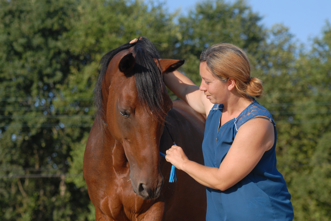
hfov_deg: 16.1
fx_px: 1174
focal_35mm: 128
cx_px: 166
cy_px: 110
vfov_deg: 10.8
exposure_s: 1/800
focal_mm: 85
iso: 200
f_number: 4.5
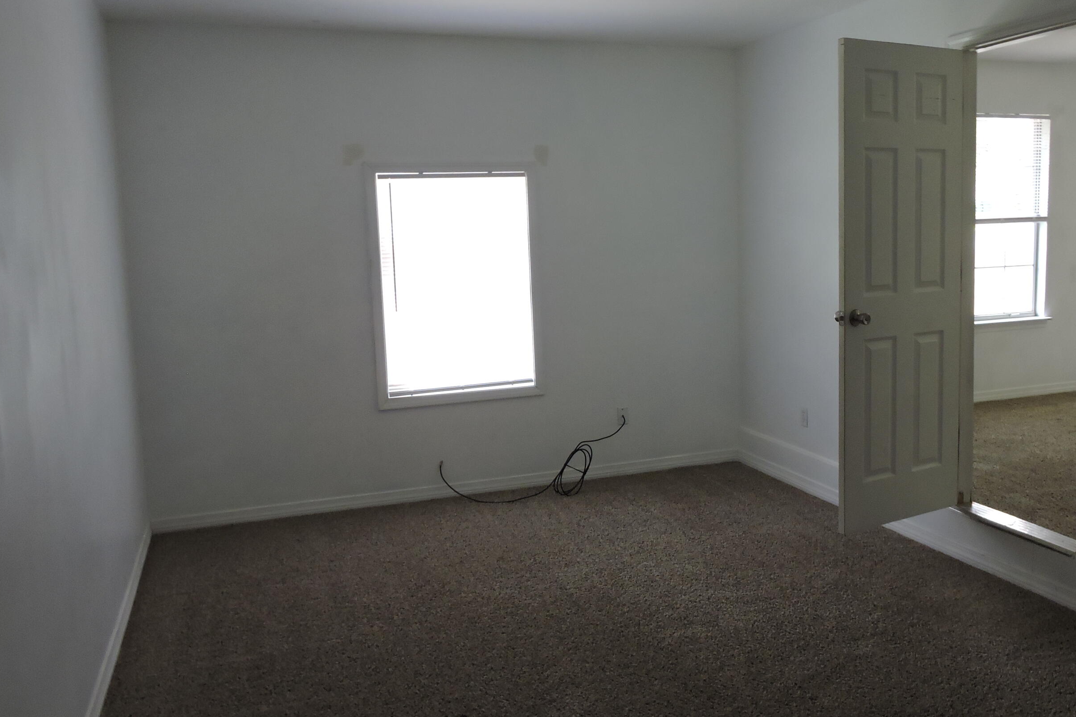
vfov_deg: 42.3
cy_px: 335
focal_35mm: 31
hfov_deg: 60.1
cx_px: 611
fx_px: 926
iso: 220
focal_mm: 4.3
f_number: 3.3
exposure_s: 1/30
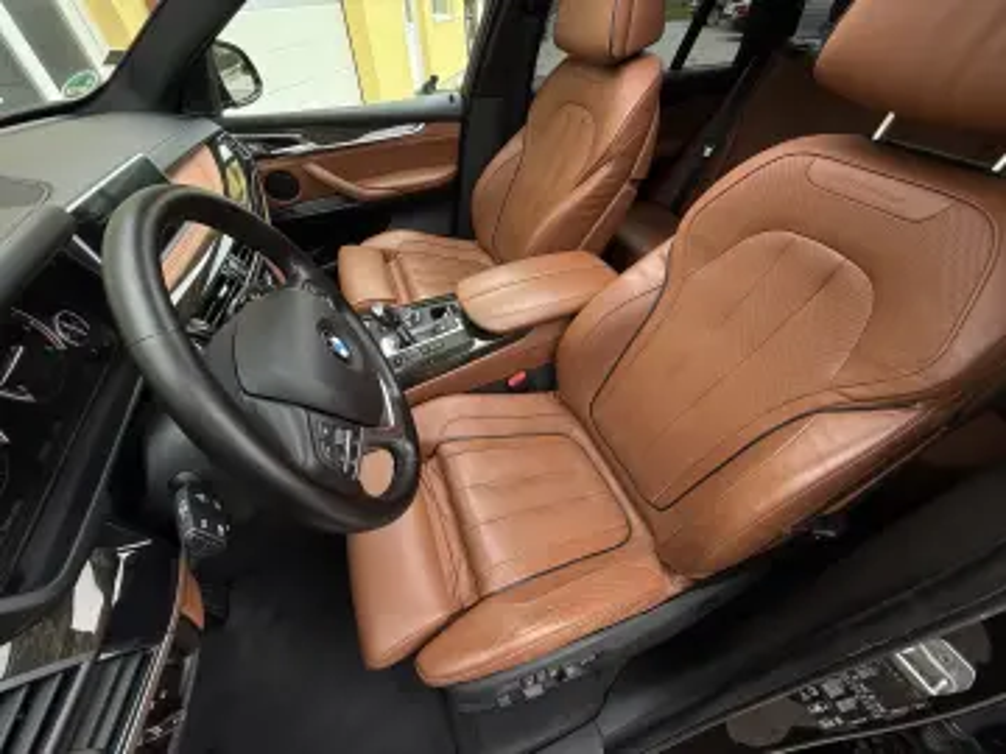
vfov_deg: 85.7
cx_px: 503
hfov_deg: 102.1
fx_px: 407
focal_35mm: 14
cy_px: 377
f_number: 2.2
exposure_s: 1/173
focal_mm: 2.22
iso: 50
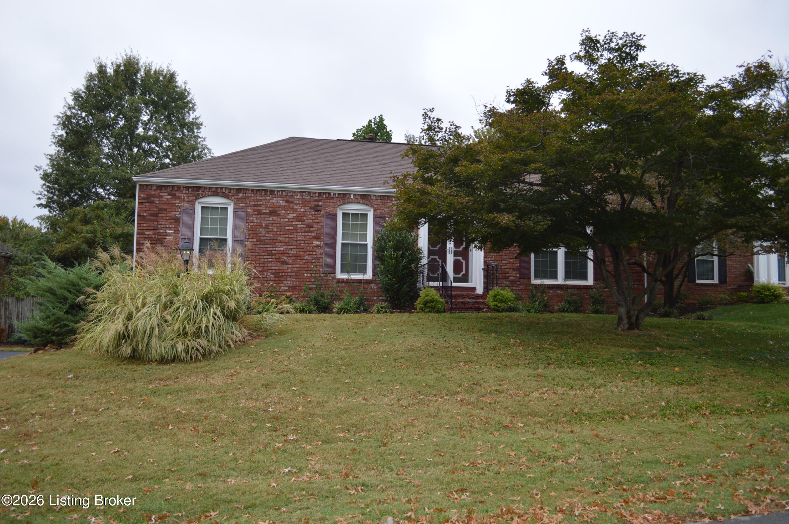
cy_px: 262
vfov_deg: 43.5
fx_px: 657
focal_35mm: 30
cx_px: 394
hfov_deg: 62.0
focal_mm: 20
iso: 110
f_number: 4
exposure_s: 1/125
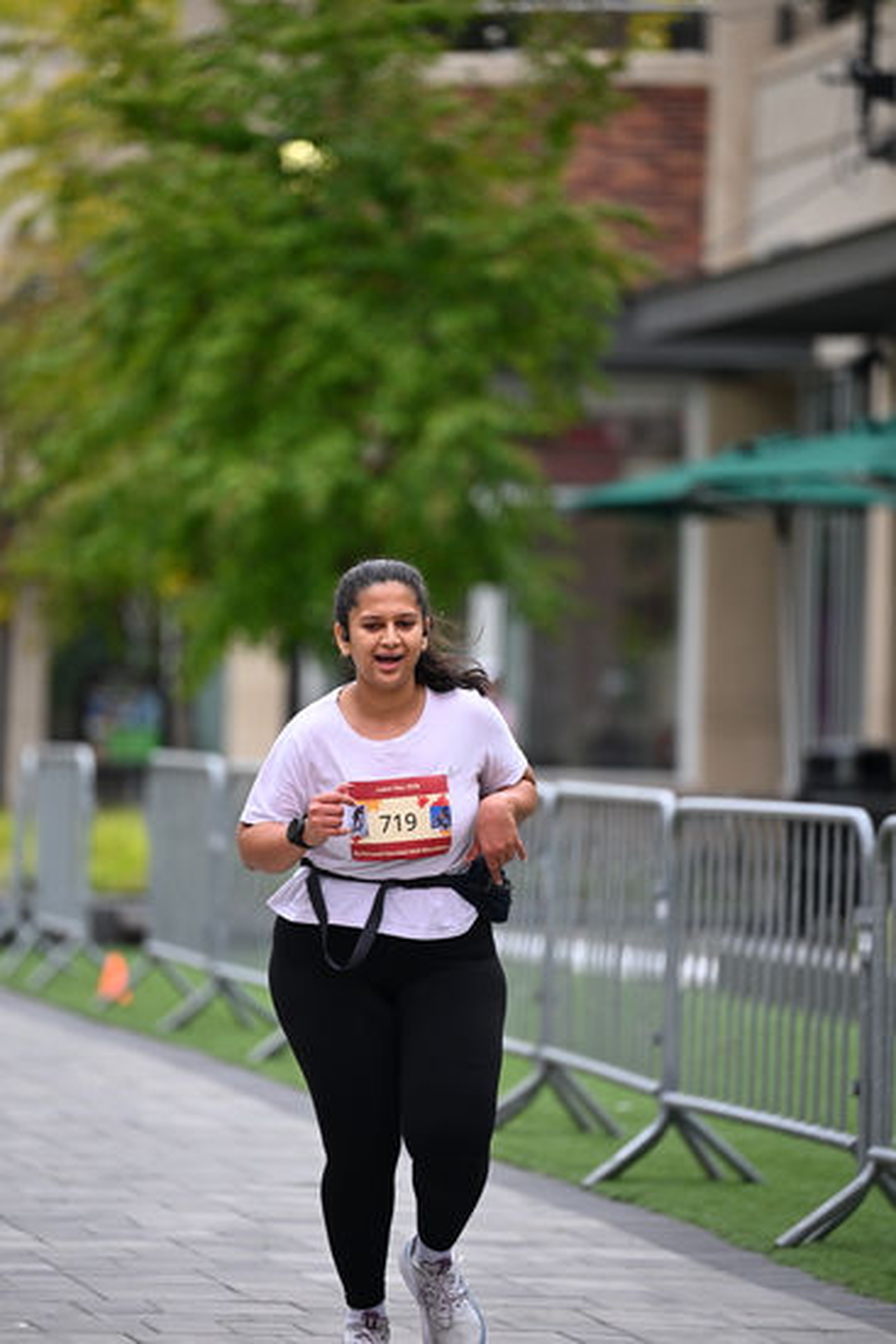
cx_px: 448
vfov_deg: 10.3
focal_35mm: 200
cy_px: 672
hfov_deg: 6.9
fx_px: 7461
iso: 400
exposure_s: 1/1250
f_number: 2.8
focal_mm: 200
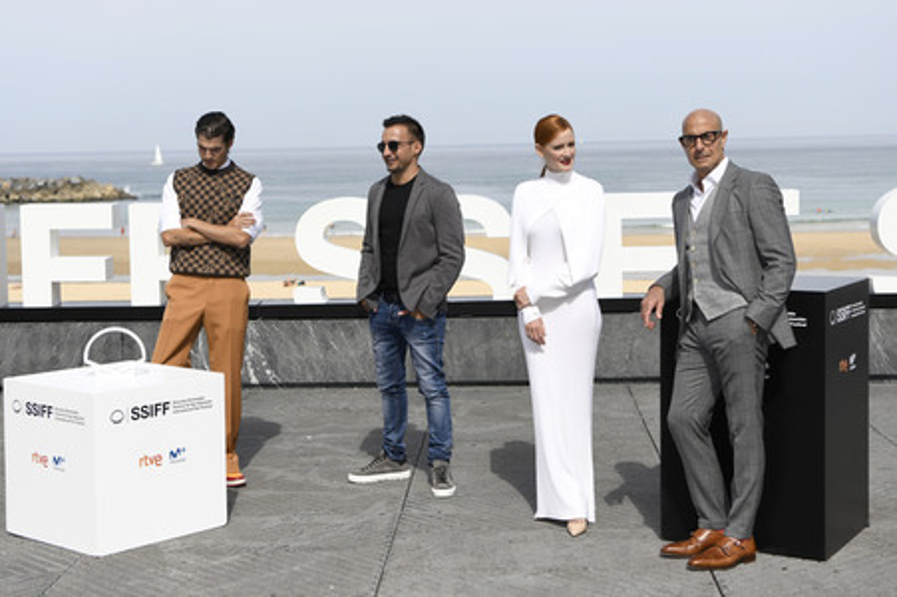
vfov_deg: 28.0
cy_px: 298
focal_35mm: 48
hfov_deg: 41.1
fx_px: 1195
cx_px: 448
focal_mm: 48
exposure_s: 1/2500
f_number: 4
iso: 200
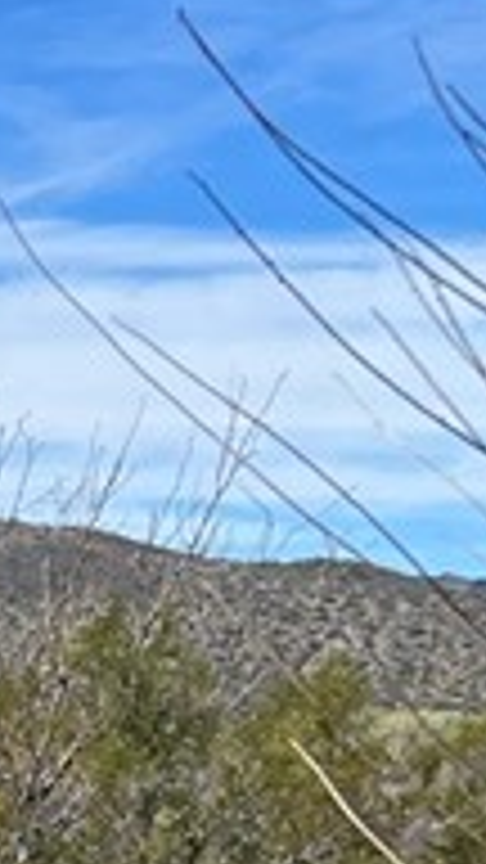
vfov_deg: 14.1
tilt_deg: -2.0
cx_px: -1354
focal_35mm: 151
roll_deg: +0.8
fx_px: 3459
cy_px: 806
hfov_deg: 6.6
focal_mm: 5.7
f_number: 1.5
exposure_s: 1/5319
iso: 50
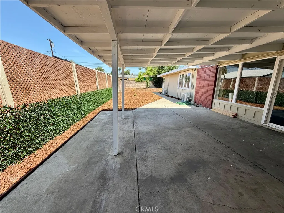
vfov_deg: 85.7
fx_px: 115
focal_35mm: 14
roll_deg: -1.8
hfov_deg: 102.1
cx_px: 142
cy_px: 106
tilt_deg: -11.8
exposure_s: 1/502
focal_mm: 2.22
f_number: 2.2
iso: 64
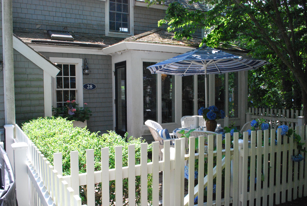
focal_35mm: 33
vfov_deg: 40.1
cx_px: 154
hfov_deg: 57.2
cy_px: 103
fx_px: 282
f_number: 10
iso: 1600
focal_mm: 22
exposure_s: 1/400
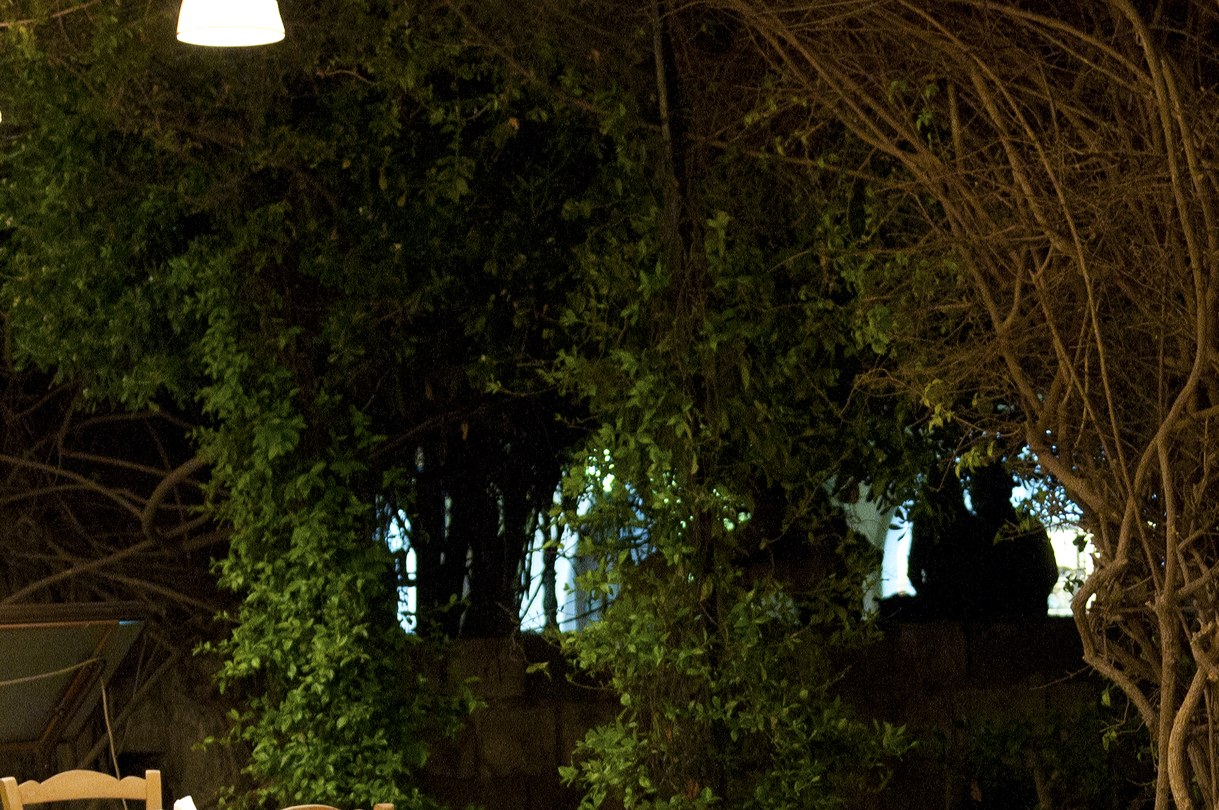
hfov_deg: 19.3
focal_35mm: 106
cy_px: 776
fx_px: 3585
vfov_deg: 12.8
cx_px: 756
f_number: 2.8
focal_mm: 30
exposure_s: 1/30
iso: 1600
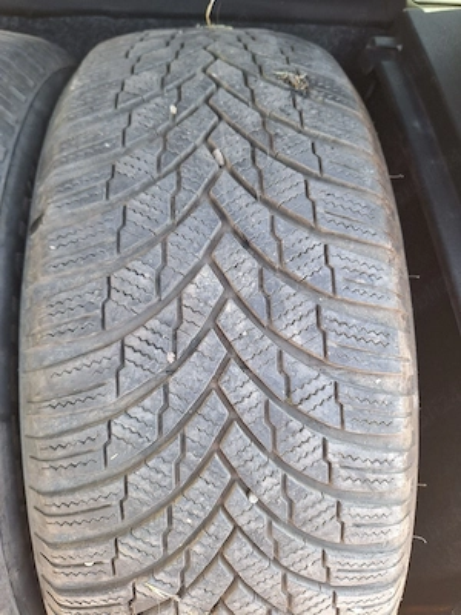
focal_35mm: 23
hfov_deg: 58.9
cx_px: 230
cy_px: 308
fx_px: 408
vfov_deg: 73.9
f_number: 1.8
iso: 64
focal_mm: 5.54
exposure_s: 1/50
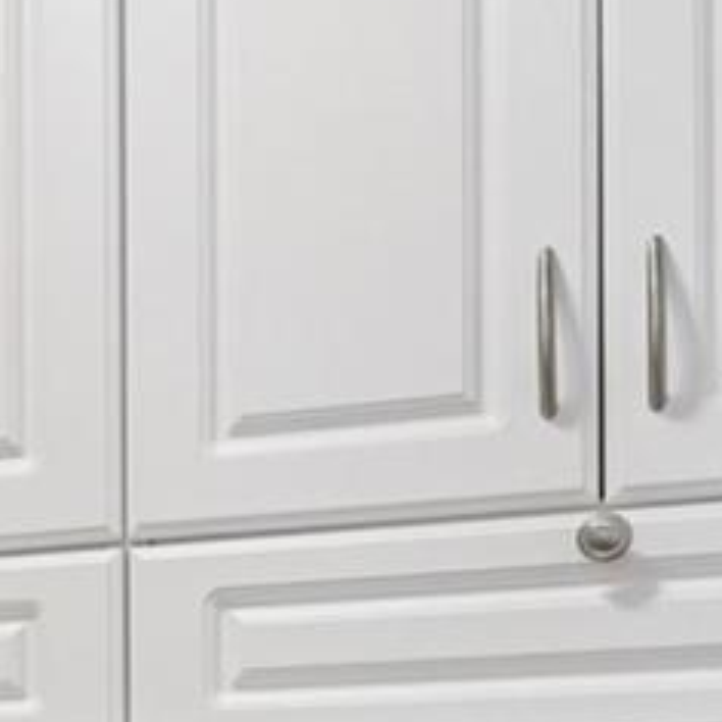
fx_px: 2171
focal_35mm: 92
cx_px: -566
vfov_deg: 17.8
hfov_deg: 16.1
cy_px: 896
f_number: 8
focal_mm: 16
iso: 400
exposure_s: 1/10
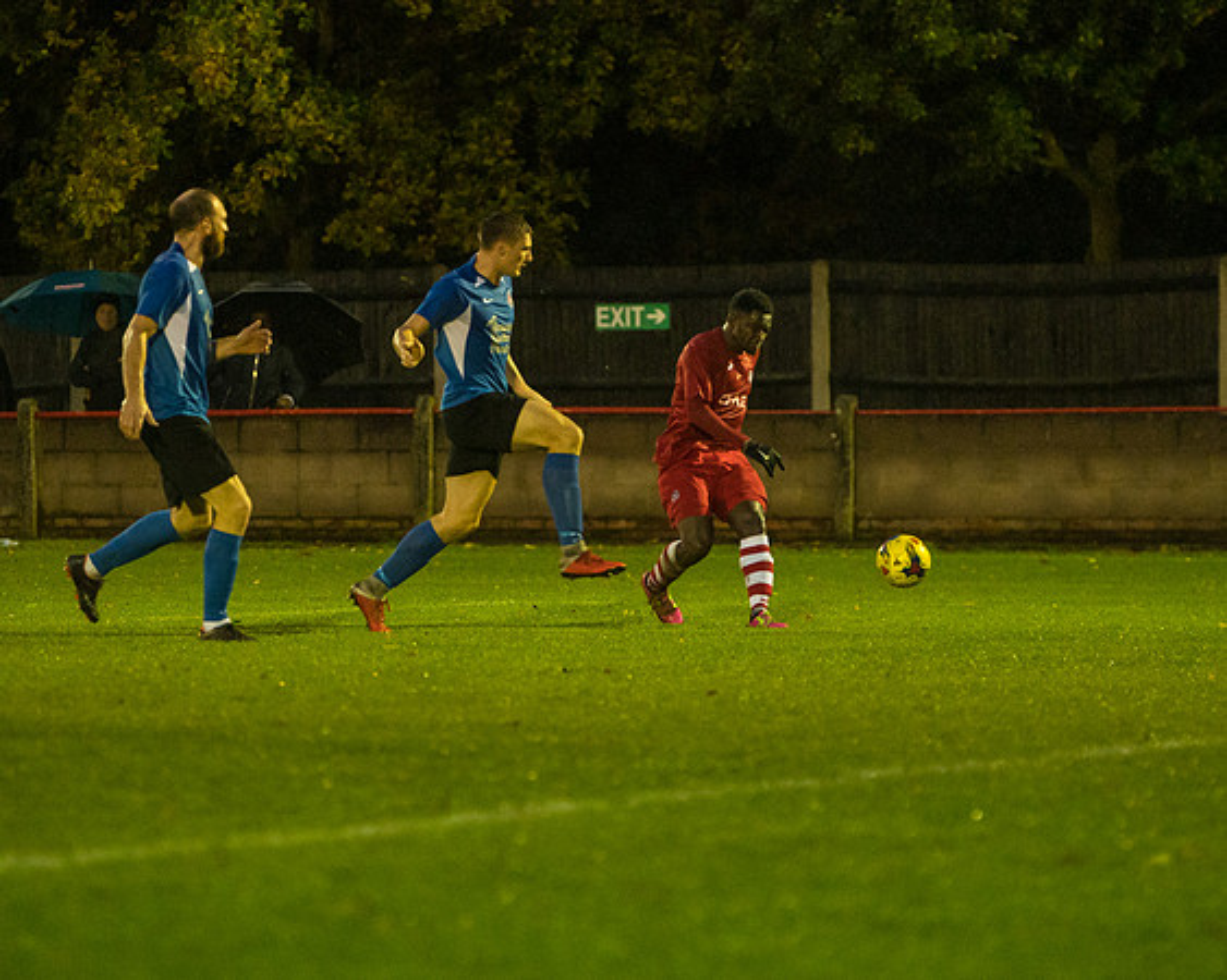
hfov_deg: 8.1
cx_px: 657
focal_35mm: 239
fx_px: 8670
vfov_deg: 6.5
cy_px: 444
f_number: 2.8
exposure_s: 1/1000
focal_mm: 150
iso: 5000
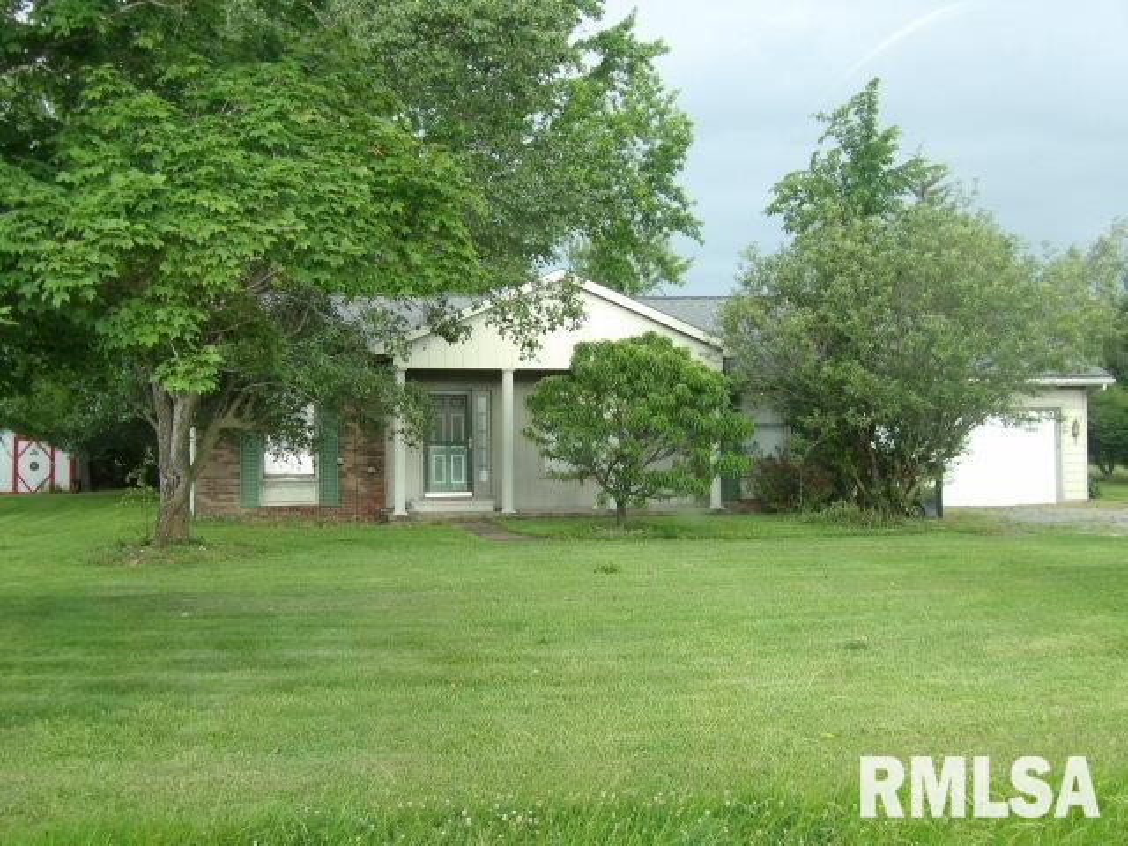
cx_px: 564
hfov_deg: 41.2
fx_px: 1499
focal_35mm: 46
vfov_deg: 31.5
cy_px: 423
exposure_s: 1/42
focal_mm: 8.2
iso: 100
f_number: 3.8
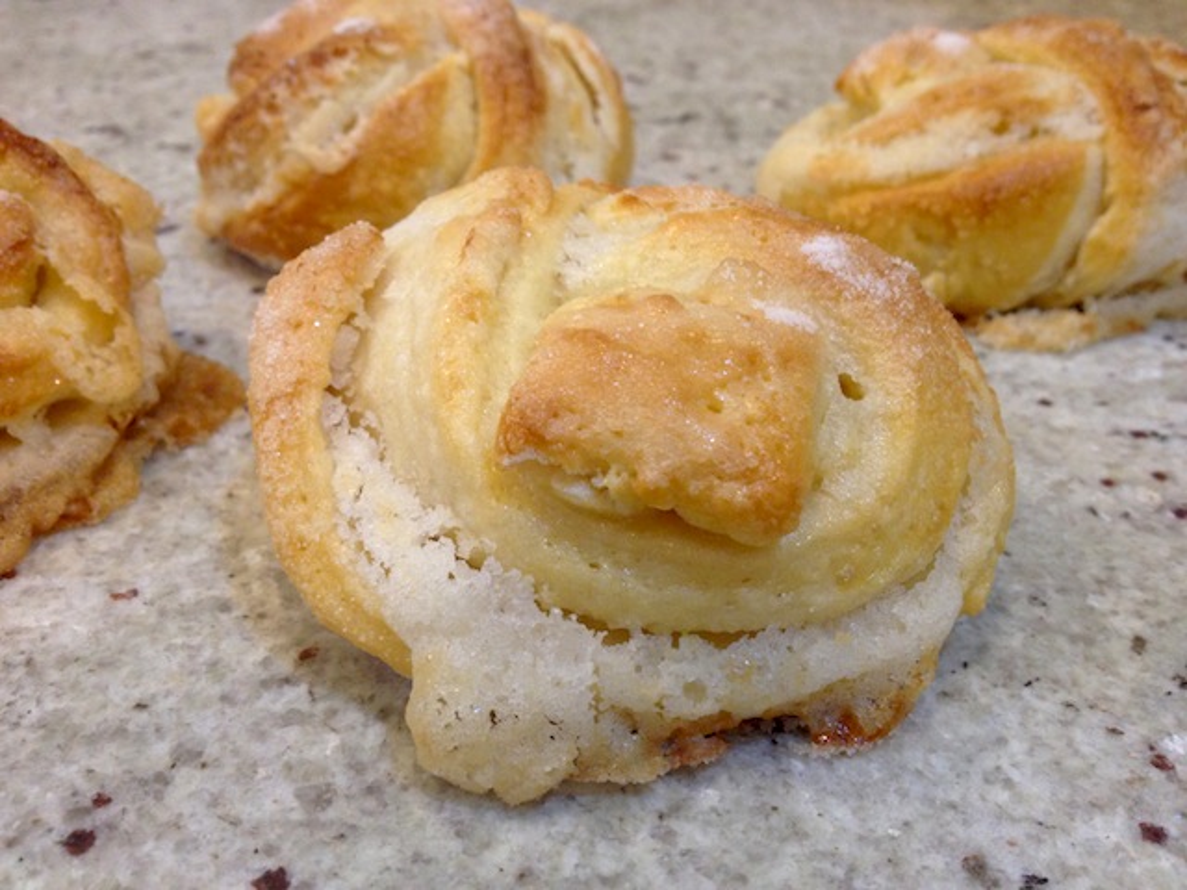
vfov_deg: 40.7
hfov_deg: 52.6
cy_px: 445
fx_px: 1200
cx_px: 594
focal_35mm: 35
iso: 100
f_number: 2.4
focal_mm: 4.28
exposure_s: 1/20
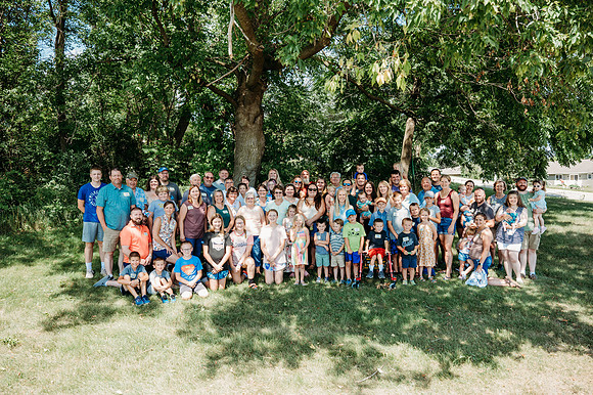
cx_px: 296
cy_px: 198
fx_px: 469
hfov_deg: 64.6
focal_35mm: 28
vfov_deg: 45.6
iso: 160
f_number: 4.5
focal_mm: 28.5
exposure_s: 1/200
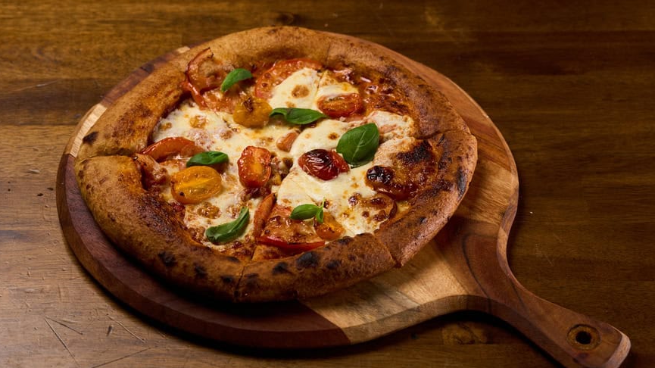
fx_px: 1563
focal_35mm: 90
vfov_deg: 13.4
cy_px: 196
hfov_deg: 23.7
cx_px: 327
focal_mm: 85
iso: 320
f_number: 6.3
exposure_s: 1/60
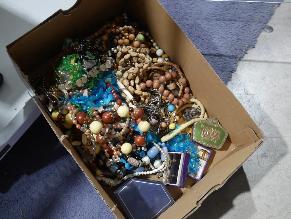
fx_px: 353
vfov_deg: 34.4
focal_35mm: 42
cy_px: 110
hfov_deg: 44.8
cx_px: 146
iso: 640
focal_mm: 21
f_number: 4.6
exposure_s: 1/60
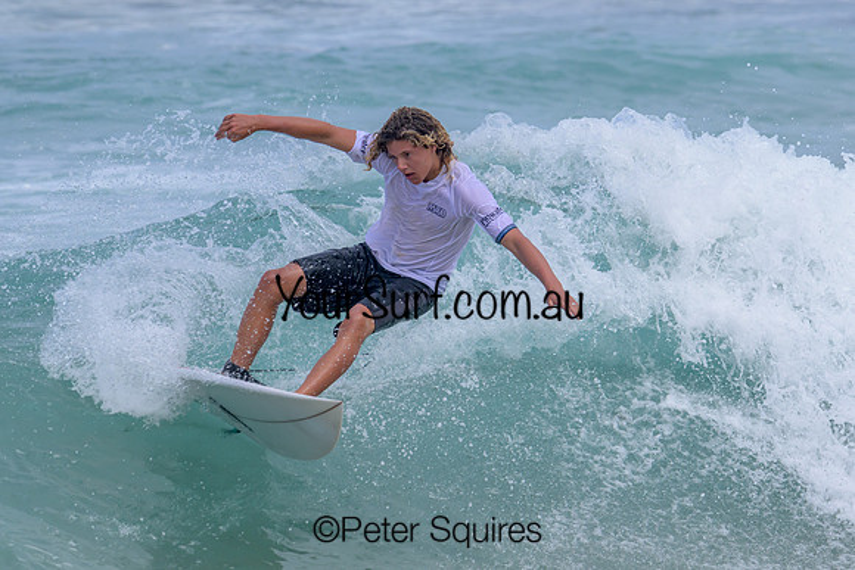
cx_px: 577
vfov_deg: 2.3
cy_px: 185
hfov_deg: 3.4
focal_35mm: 608
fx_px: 14438
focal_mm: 450
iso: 720
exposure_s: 1/2000
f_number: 11
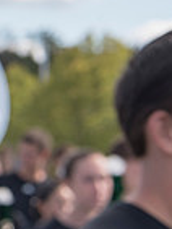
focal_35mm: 217
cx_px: -243
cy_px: 124
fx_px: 1435
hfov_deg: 6.5
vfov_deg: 9.1
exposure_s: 1/640
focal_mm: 55
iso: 400
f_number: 8
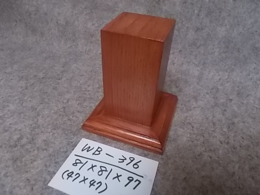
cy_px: 98
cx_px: 130
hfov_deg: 67.3
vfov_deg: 53.1
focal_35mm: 26
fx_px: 195
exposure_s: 1/250
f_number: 3.2
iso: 400
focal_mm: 4.6
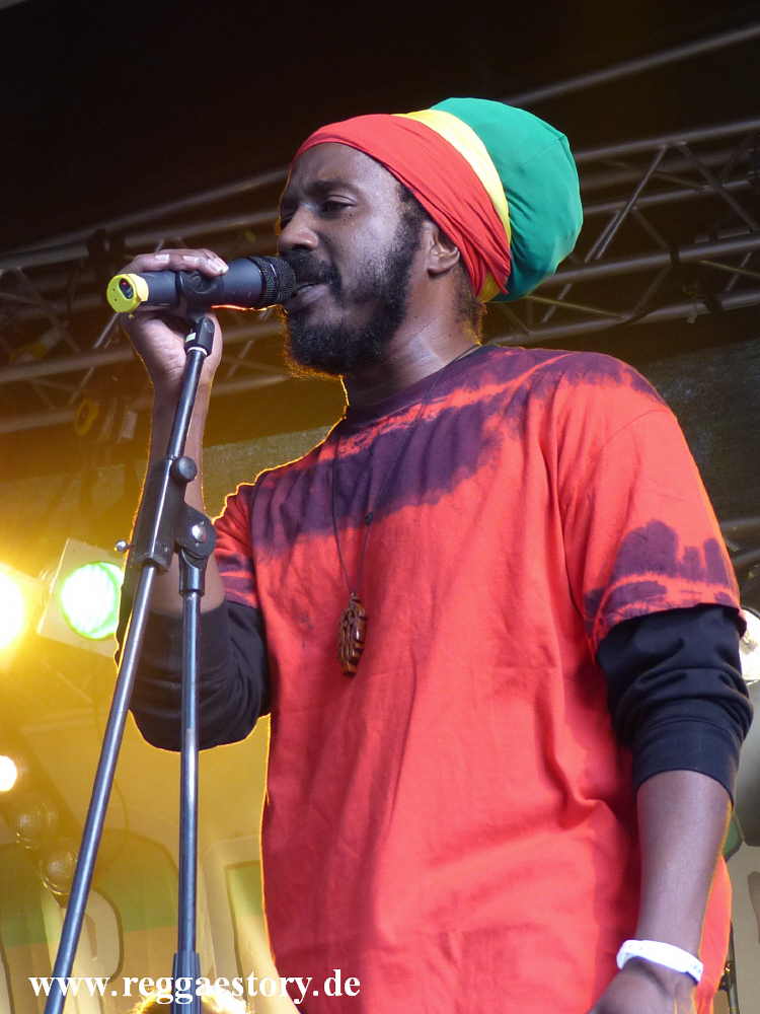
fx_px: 2020
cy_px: 507
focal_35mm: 69
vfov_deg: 28.2
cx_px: 380
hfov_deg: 21.3
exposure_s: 1/60
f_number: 2.8
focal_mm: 12.5
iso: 200
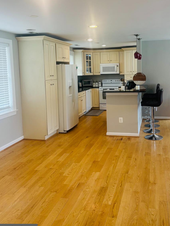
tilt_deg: -3.2
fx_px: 229
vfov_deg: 52.2
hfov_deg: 40.5
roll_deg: +1.6
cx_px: 102
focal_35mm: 35
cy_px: 88
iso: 125
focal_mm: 5.96
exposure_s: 1/120
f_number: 1.6
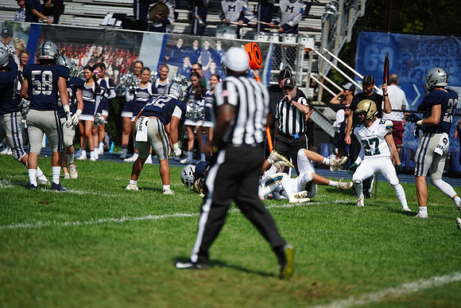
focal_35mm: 300
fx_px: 3842
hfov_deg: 6.9
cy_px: 154
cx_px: 230
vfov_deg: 4.6
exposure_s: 1/8000
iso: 400
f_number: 2.8
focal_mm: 300
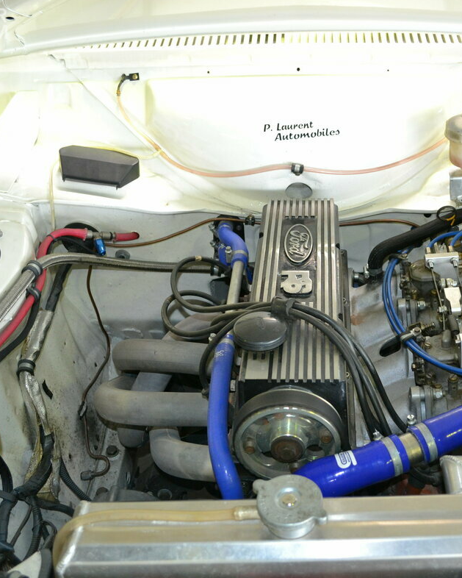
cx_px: 331
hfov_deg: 34.4
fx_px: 735
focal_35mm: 43
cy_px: 290
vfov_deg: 42.9
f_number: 3.8
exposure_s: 1/60
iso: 640
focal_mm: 20
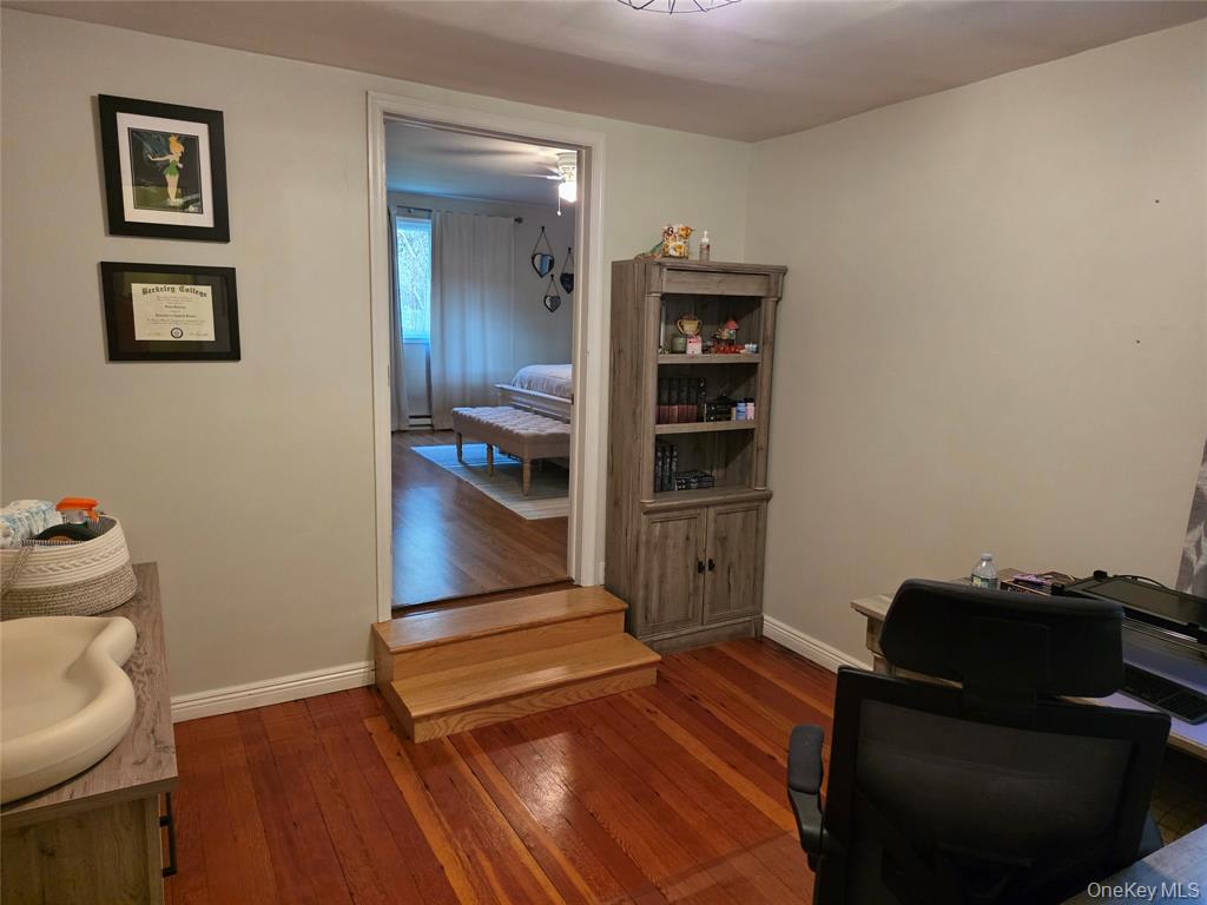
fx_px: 802
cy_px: 452
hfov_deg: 73.9
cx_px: 604
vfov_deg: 58.9
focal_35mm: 23
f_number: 1.7
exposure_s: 1/120
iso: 1250
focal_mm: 6.3
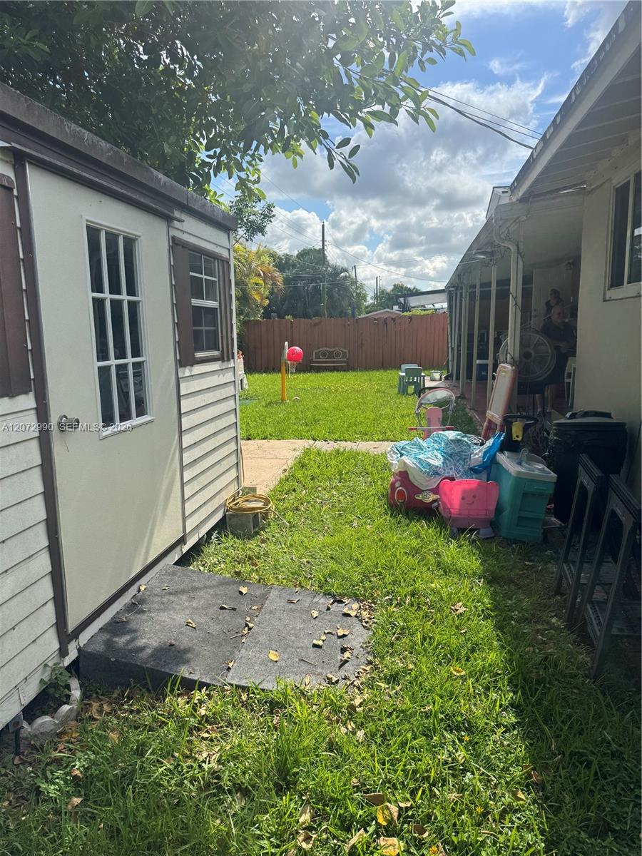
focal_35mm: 24
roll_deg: +0.2
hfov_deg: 56.8
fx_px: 593
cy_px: 428
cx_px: 321
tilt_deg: -10.7
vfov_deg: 71.6
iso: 80
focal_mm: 6.76
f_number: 1.78
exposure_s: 1/2710
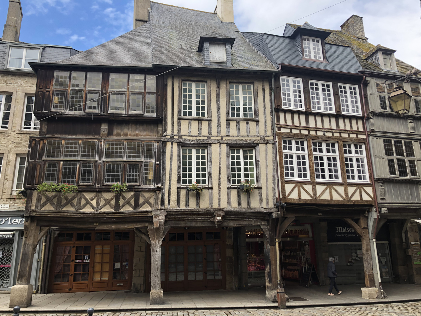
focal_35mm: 28
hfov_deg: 63.4
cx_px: 210
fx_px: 341
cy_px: 158
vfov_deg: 49.7
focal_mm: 4
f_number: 1.8
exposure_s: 1/458
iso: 20
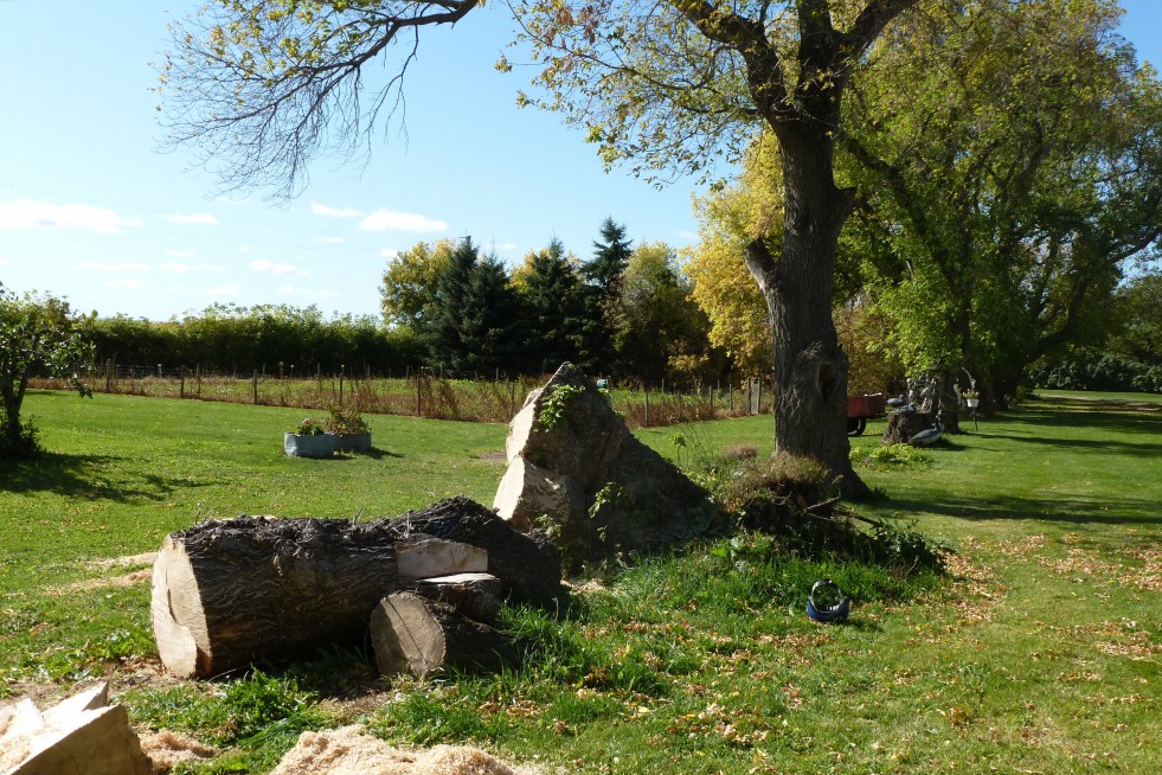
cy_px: 411
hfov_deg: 54.4
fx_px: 1130
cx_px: 579
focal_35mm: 35
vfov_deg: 37.8
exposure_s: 1/400
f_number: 4
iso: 100
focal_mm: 5.9
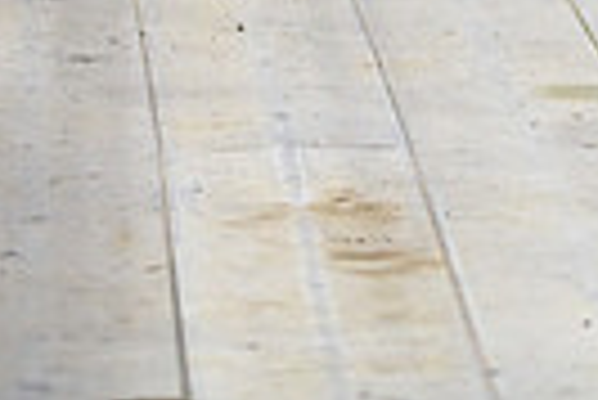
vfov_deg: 2.3
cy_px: -465
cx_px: 940
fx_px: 10144
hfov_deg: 3.4
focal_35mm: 610
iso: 6400
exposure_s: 1/400
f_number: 2.8
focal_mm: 140
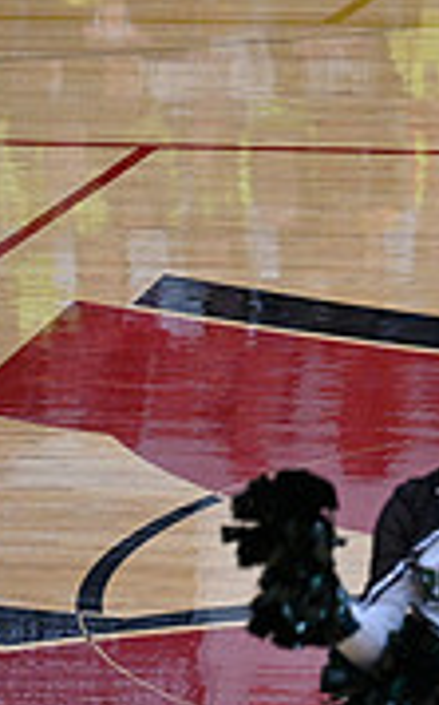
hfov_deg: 3.0
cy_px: 152
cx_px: 1088
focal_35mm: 431
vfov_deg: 4.9
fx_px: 8264
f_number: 4
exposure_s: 1/400
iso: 4000
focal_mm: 130
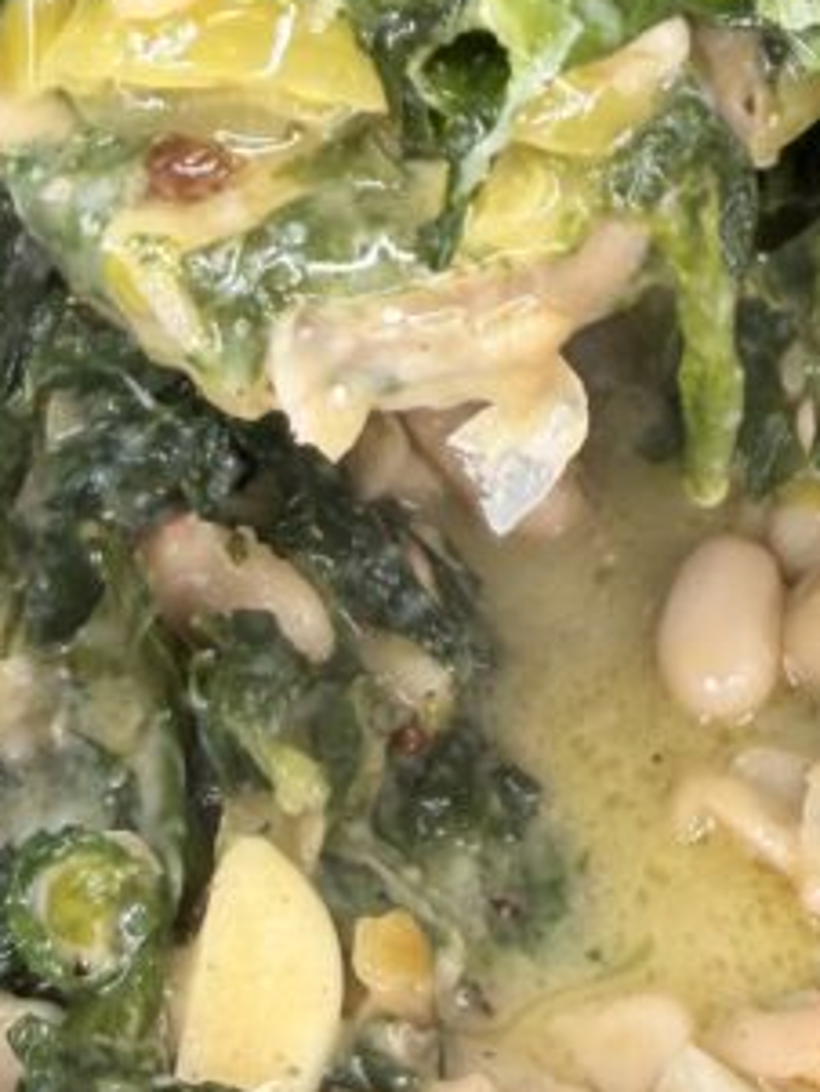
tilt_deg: -31.5
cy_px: 189
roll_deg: +2.2
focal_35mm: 82
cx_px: 622
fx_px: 2588
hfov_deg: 17.9
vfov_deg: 23.4
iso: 50
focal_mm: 2.22
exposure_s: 1/120
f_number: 2.2
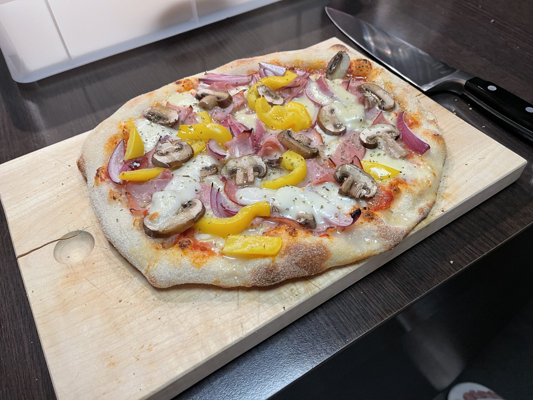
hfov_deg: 69.4
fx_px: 385
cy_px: 200
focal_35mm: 25
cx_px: 266
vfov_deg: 54.9
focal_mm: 5.1
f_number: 1.6
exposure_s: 1/50
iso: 125
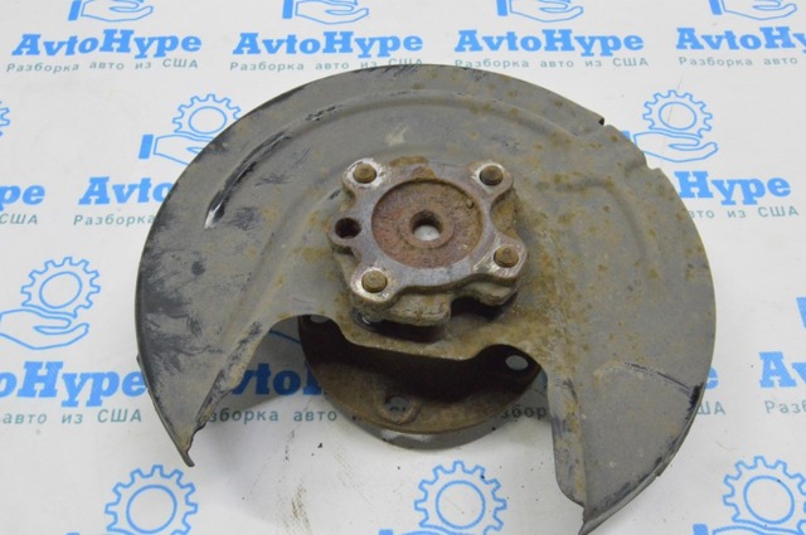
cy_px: 268
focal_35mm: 39
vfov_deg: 34.1
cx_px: 403
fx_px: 872
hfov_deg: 49.6
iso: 6400
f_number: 20
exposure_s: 1/20
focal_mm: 26
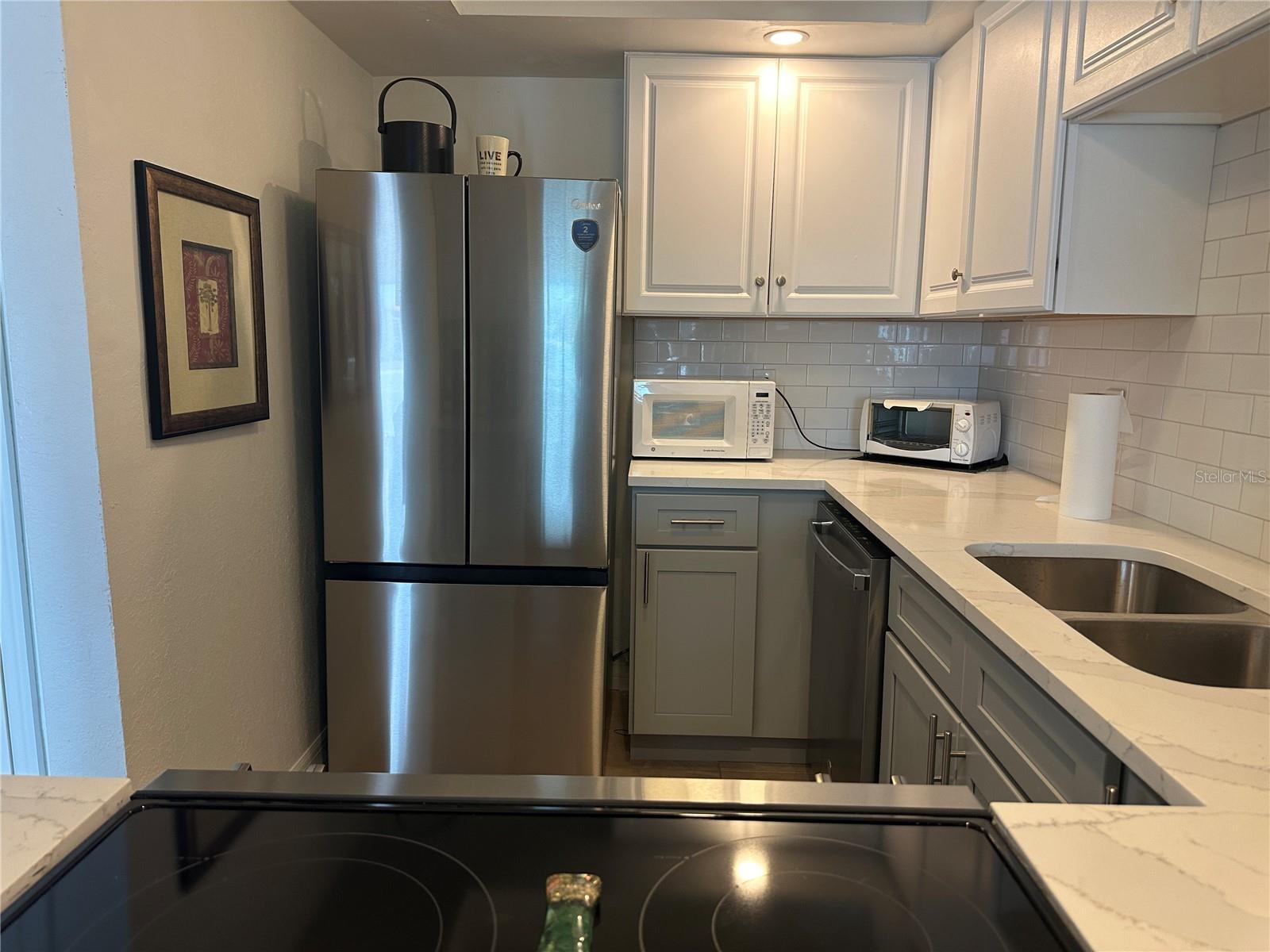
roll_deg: -1.0
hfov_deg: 71.6
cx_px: 635
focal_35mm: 24
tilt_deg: -8.4
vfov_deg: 56.8
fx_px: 881
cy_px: 476
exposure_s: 1/120
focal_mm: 6.86
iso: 160
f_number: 1.78
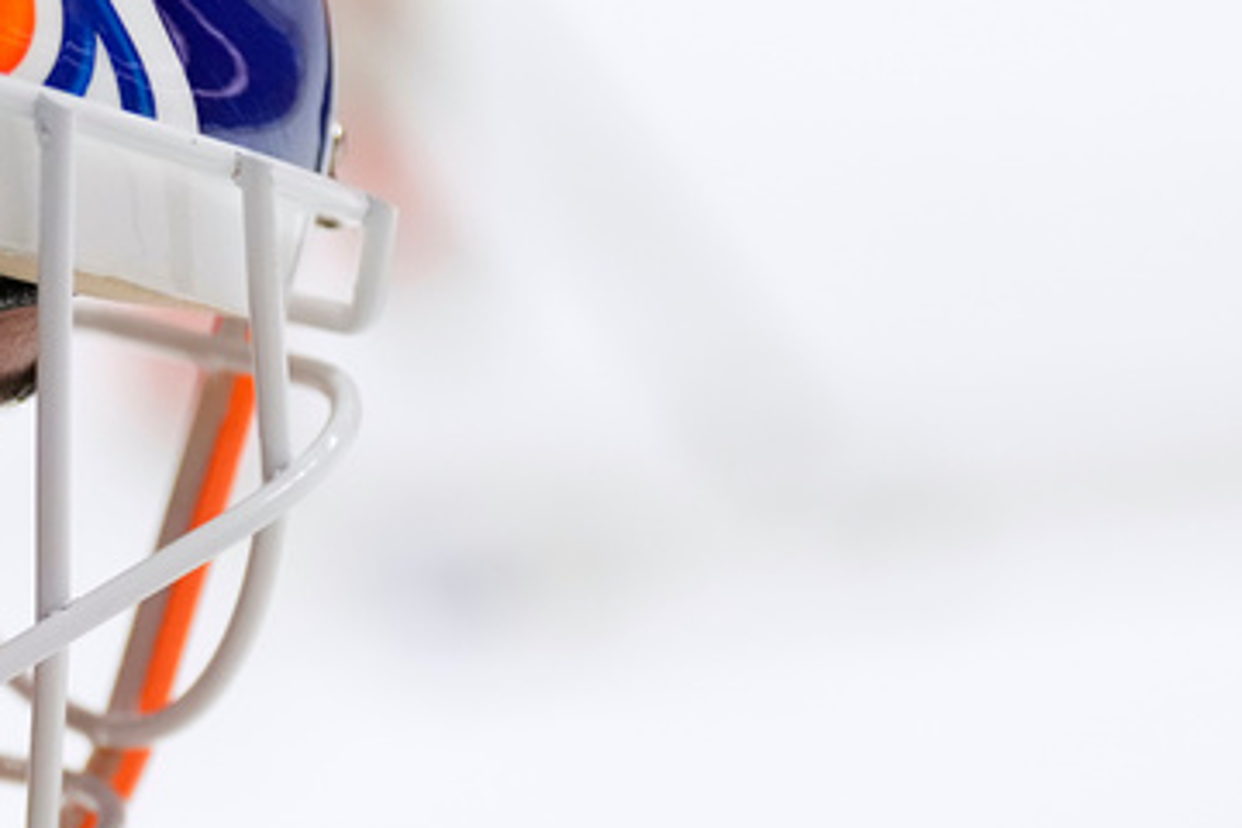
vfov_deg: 5.4
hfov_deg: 8.1
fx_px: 8728
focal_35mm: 253
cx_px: 86
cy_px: 566
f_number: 2.8
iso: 3200
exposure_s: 1/2500
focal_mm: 89
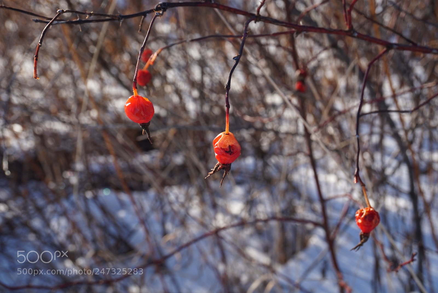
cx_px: 219
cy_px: 146
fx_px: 566
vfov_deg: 29.0
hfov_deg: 42.3
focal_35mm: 46
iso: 100
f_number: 8
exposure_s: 1/80
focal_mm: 31
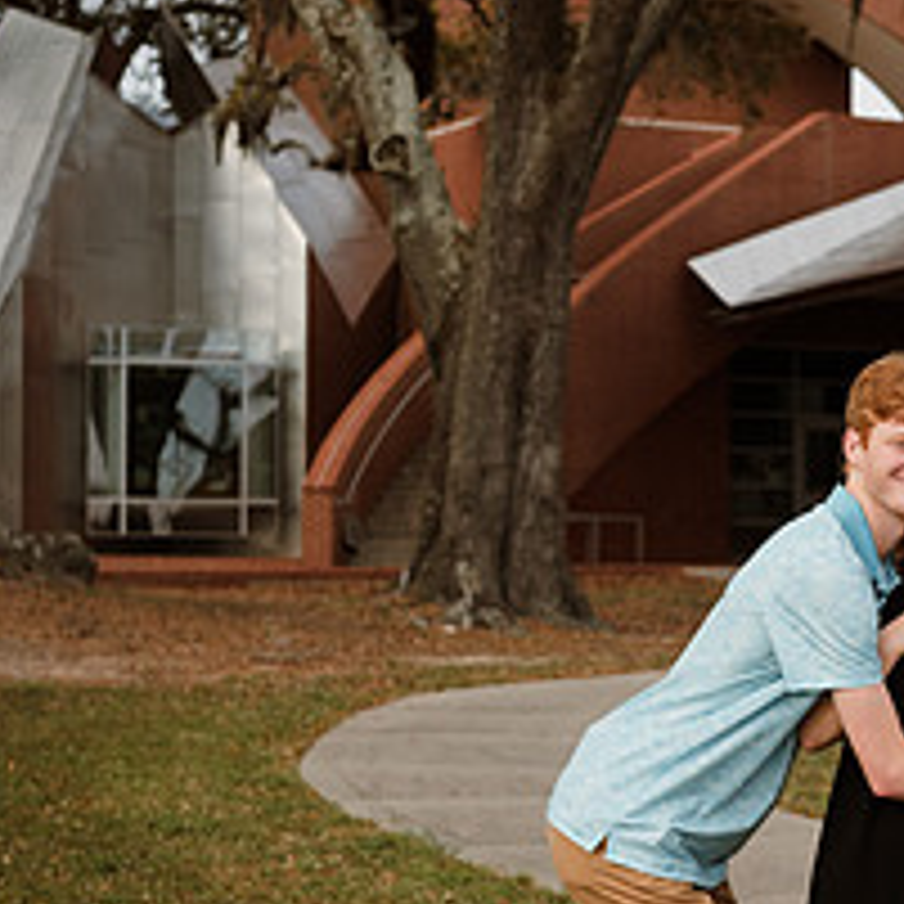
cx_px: 652
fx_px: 2984
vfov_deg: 17.2
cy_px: 535
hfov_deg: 17.2
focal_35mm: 101
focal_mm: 35
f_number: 2.8
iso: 400
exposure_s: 1/4000
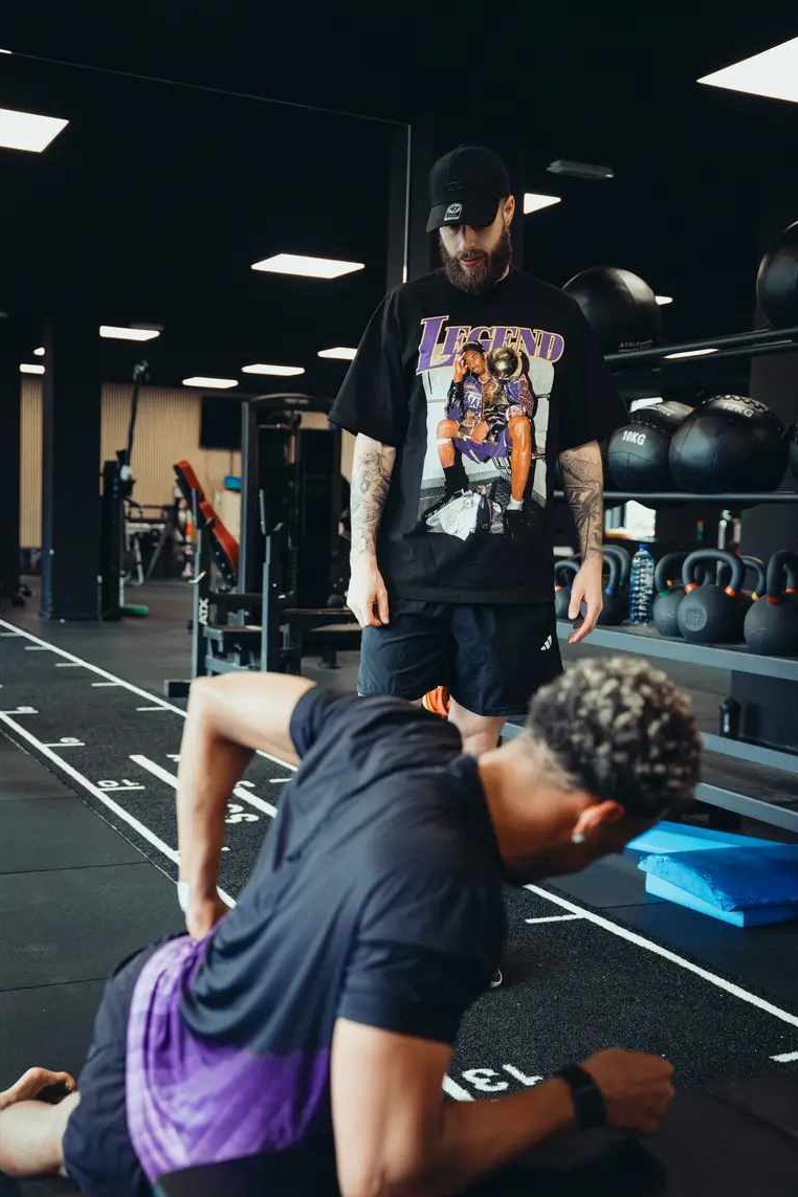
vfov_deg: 46.0
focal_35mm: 42
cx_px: 417
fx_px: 1410
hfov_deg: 31.6
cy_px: 627
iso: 6400
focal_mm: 40.4
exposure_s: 1/640
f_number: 2.8
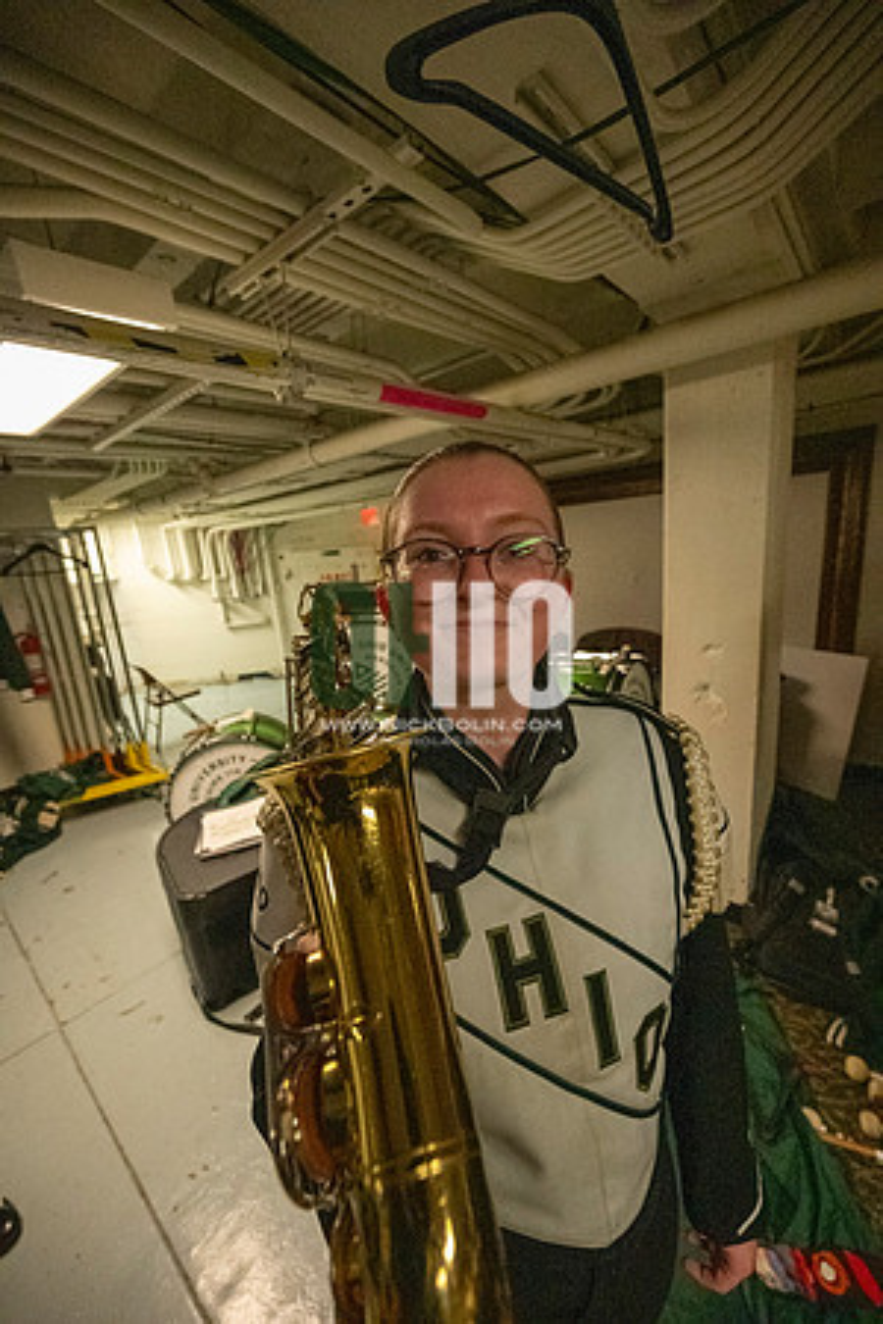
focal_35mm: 14
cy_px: 662
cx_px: 442
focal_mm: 14
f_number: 4
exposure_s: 1/500
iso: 12800
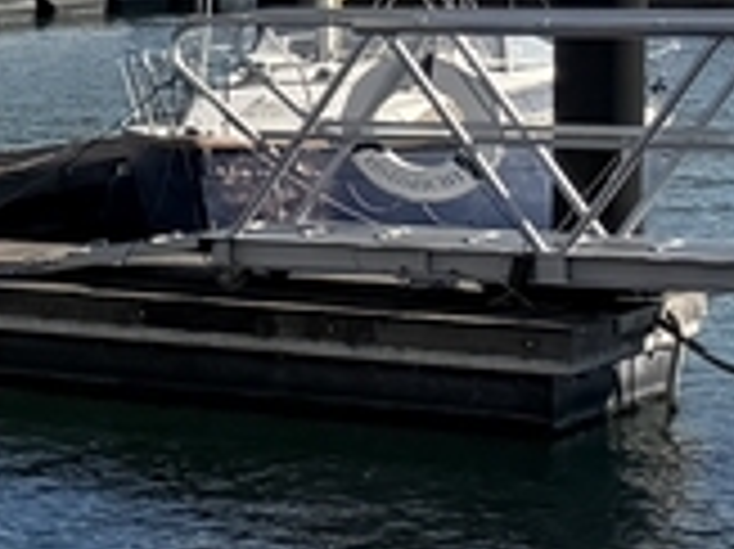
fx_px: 3750
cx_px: -1923
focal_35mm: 177
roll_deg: +0.5
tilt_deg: -1.6
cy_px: -68
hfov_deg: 8.2
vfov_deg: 8.3
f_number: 1.78
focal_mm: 6.76
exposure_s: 1/4975
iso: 80
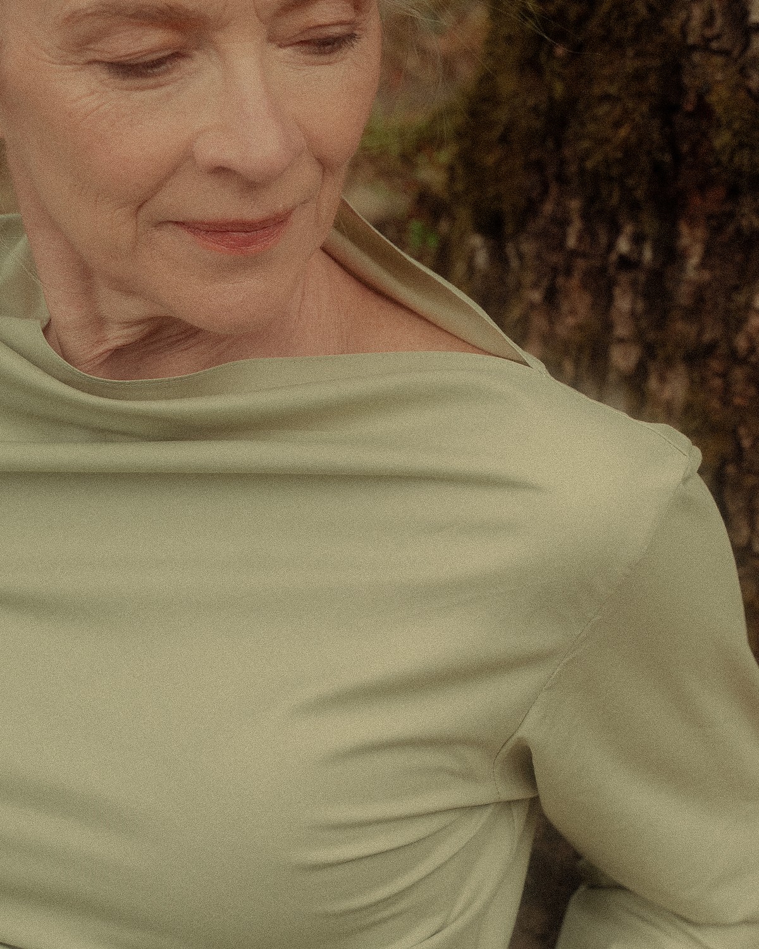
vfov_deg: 16.9
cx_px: 534
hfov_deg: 13.5
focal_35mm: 114
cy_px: 511
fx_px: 3190
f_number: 5.6
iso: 125
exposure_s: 1/250
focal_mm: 75
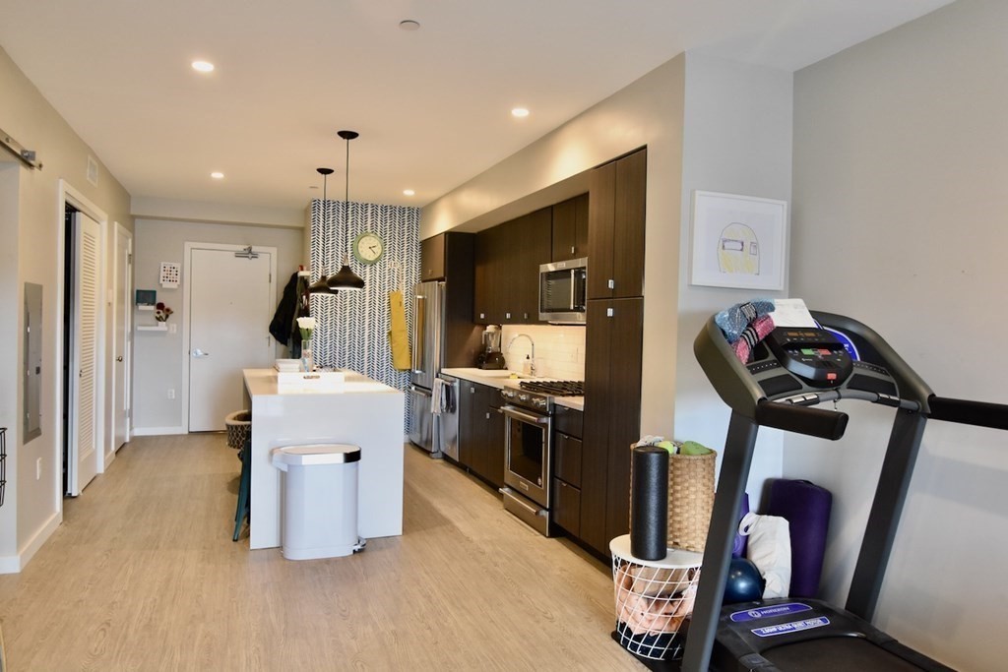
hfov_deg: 73.7
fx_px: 672
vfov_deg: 53.1
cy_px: 336
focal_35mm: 24
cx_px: 504
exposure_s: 1/60
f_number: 4
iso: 1100
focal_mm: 16
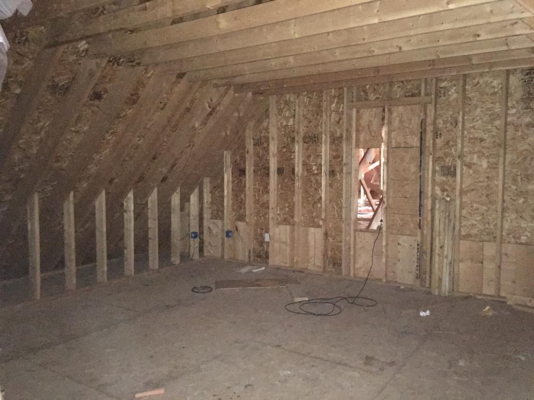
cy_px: 200
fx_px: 447
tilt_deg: -3.6
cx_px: 267
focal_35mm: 29
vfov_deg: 48.2
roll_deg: -0.5
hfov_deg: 61.7
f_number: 2.2
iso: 1600
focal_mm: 4.15
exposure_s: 1/16
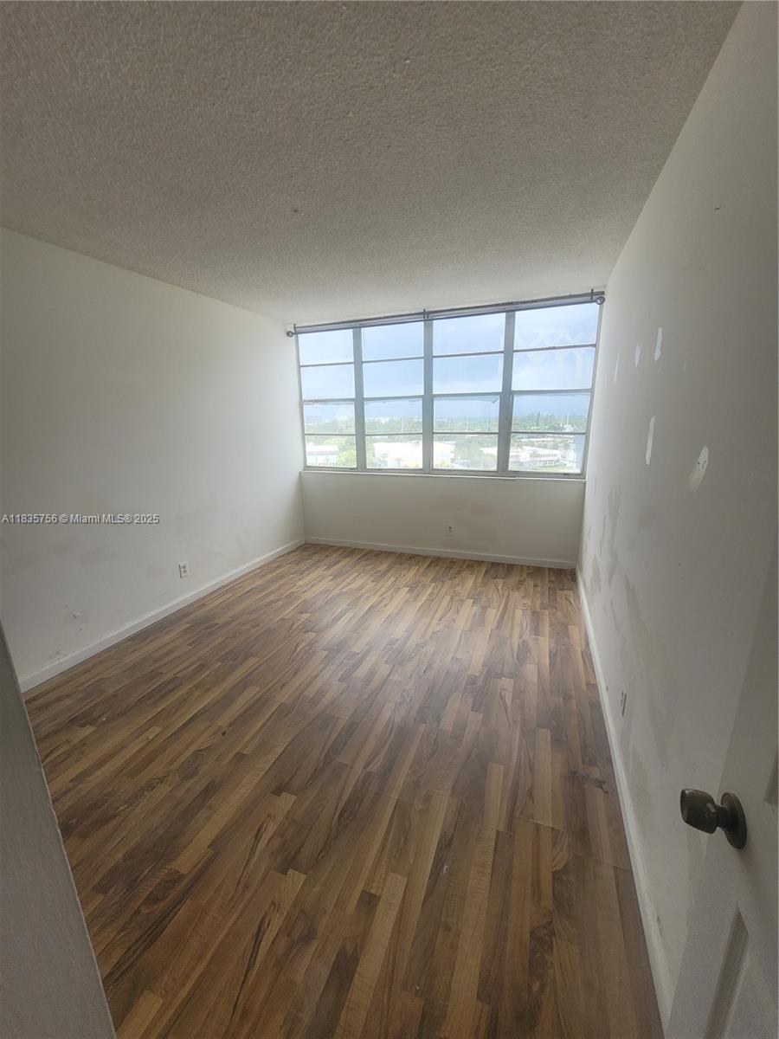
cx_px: 390
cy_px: 520
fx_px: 390
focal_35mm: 13
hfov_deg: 89.9
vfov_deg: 106.2
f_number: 2.2
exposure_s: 1/264
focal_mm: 1.74
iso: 40
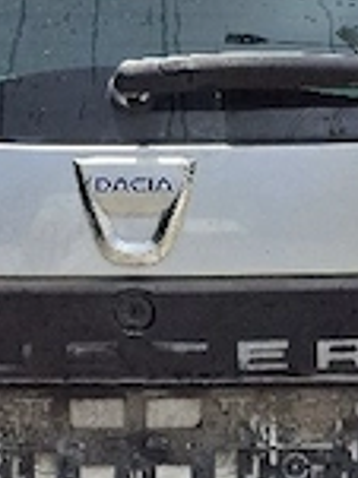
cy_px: 339
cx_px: 158
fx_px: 1685
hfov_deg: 12.1
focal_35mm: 122
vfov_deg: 16.1
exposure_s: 1/1429
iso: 50
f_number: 1.8
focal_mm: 5.54
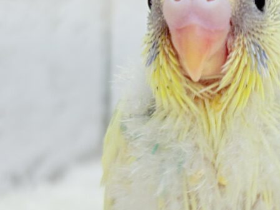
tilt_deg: -7.7
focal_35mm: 139
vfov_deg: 10.7
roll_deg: -0.7
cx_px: 294
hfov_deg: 13.9
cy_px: 145
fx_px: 1125
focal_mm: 5.96
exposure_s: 1/100
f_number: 1.6
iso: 50
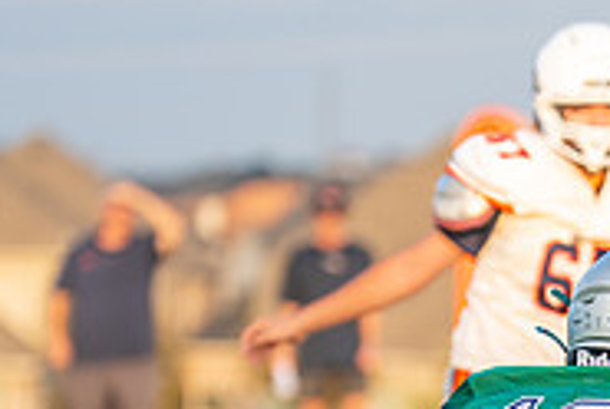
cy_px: 561
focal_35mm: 549
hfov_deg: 3.7
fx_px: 9317
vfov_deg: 2.5
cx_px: 756
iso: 500
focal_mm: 149
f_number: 2.8
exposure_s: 1/1600
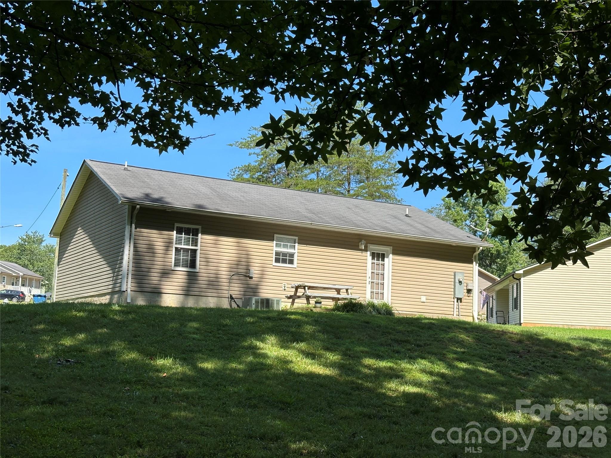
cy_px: 229
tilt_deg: +8.6
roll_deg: -2.3
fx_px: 847
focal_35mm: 48
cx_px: 306
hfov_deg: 39.7
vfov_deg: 30.3
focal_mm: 6.86
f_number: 1.78
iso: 64
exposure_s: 1/2028
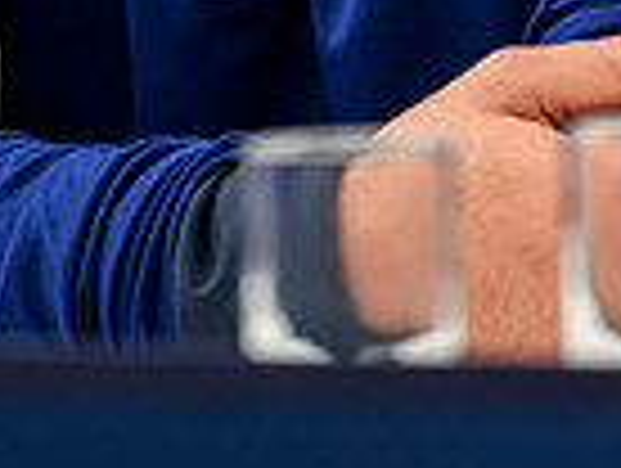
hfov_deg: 1.6
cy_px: -518
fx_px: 22464
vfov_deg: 1.2
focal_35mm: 1250
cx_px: 153
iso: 2500
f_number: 2.8
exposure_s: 1/500
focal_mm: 400
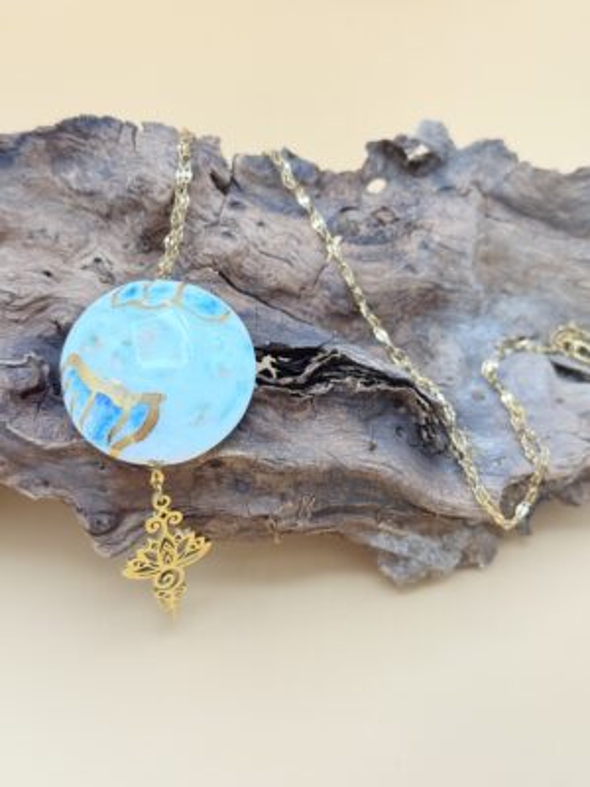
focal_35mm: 48
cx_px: 295
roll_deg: +0.3
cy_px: 394
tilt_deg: -39.9
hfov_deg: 30.3
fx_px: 1091
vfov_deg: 39.7
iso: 100
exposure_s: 1/194
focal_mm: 6.76
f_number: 1.78
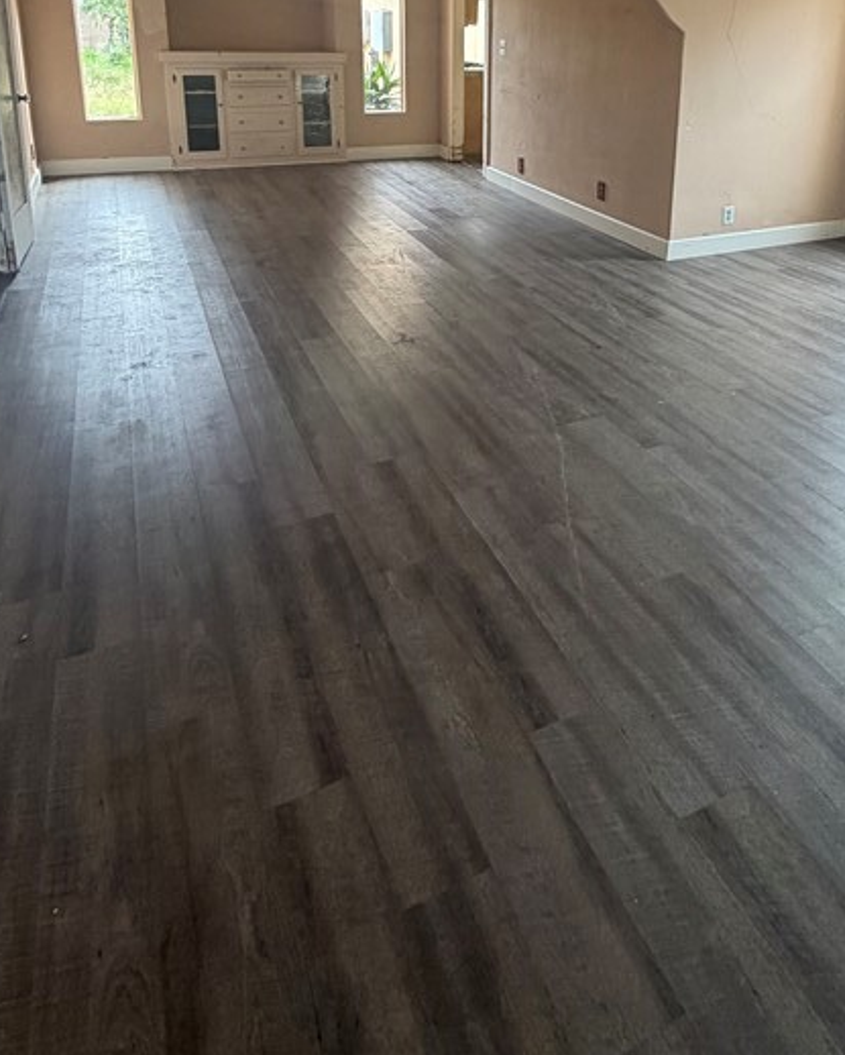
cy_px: 240
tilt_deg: -15.3
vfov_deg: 59.9
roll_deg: -2.6
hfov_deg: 52.3
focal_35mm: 27
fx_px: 843
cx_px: 556
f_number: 2.2
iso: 250
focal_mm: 2.22
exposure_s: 1/121
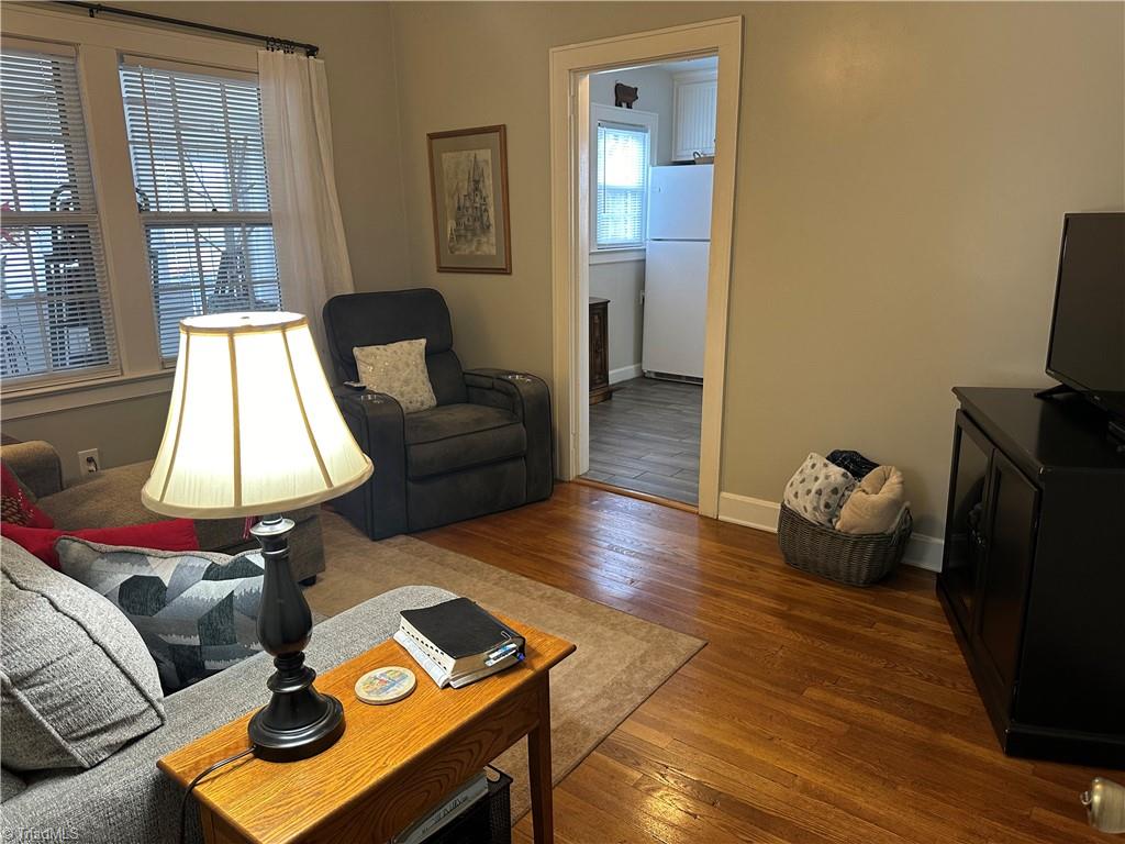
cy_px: 422
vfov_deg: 56.8
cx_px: 562
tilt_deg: -14.2
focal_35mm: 24
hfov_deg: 71.6
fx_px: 780
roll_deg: +0.4
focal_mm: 6.86
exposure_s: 1/60
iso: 200
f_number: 1.78
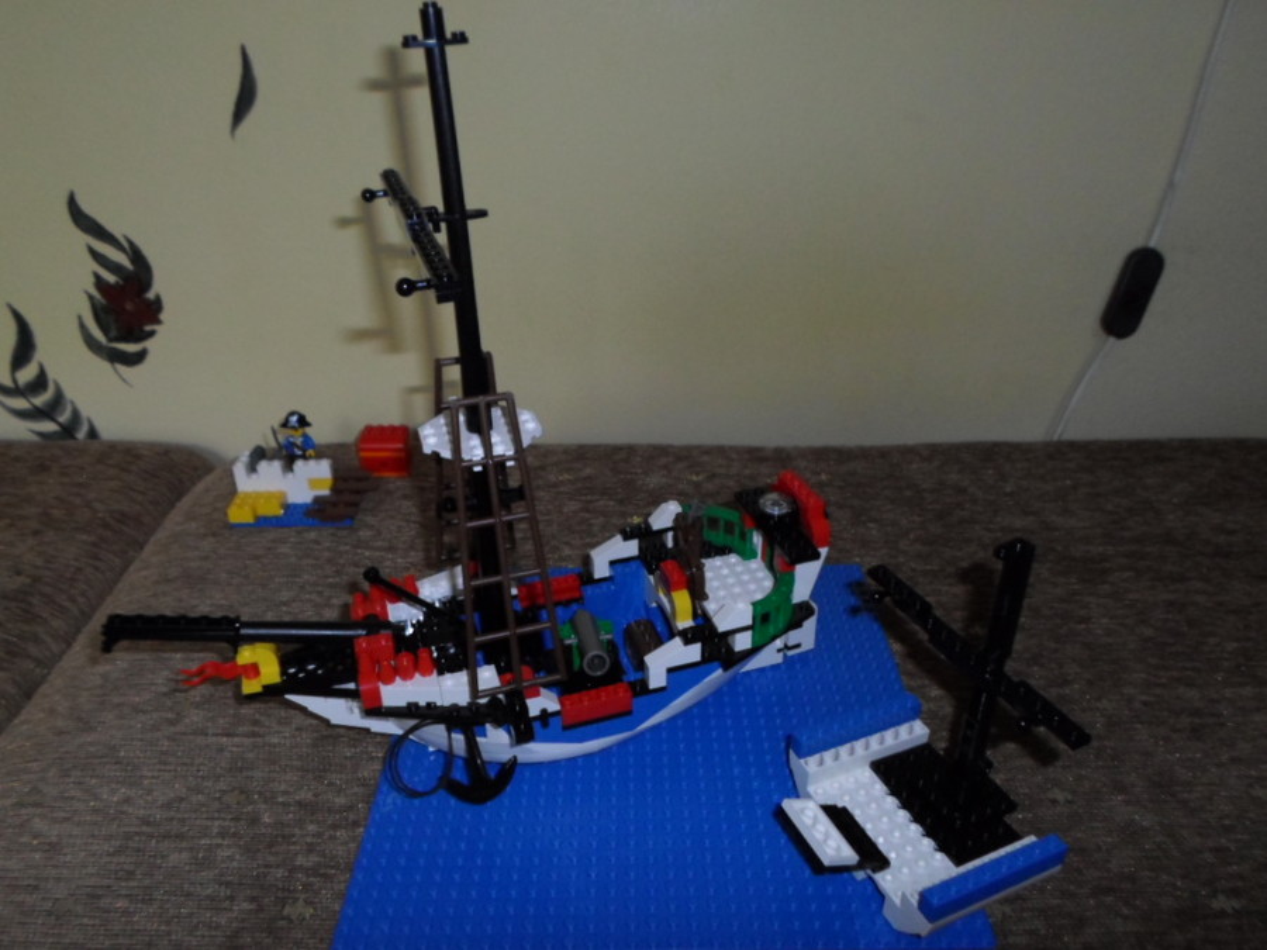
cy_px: 475
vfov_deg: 54.9
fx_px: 915
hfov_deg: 69.4
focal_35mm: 25
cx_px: 634
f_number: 2.5
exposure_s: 1/15
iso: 400
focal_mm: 4.5
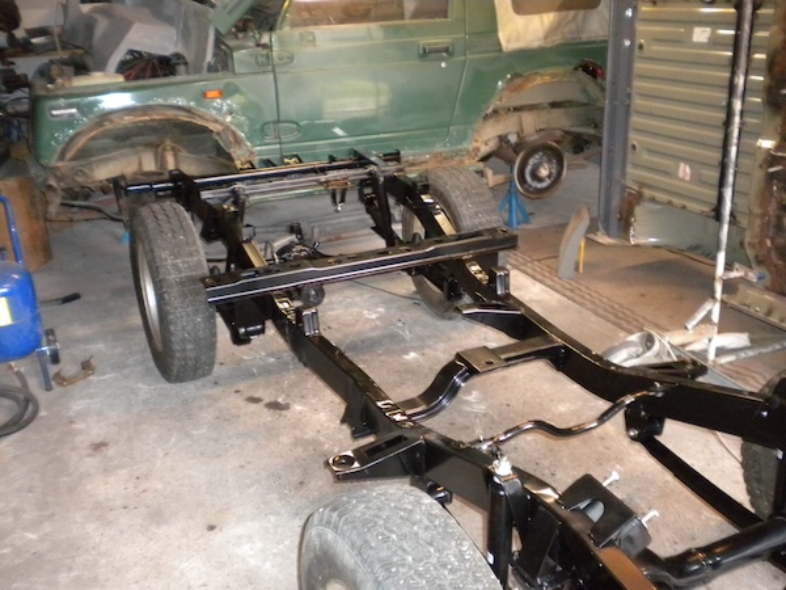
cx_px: 393
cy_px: 295
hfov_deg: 52.6
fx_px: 795
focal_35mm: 35
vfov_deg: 40.7
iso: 561
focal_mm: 6.3
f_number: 3.1
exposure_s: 1/30
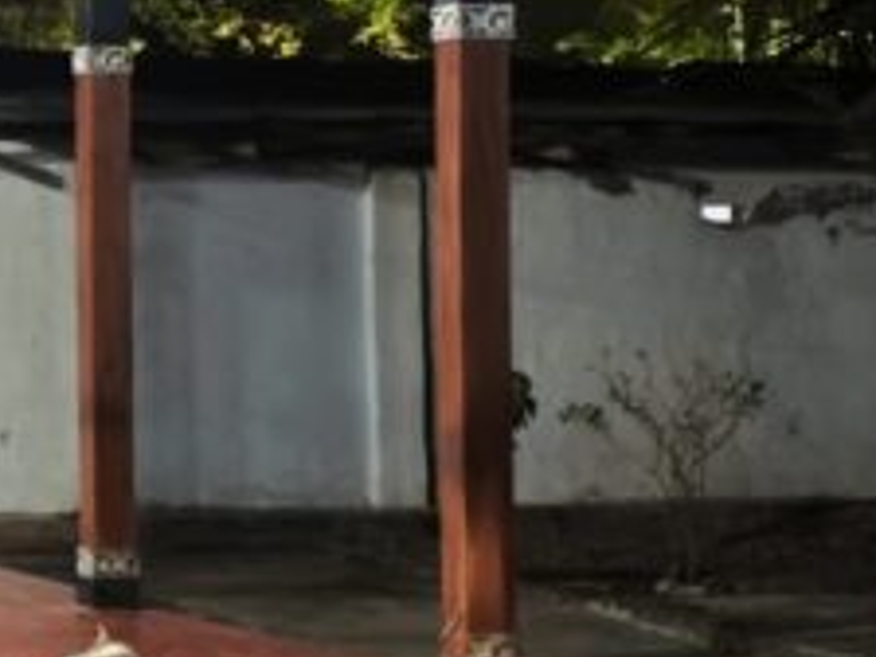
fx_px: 3518
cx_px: -876
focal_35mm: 139
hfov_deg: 12.5
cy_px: 66
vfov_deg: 10.6
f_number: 1.59
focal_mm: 4.94
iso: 800
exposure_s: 1/10
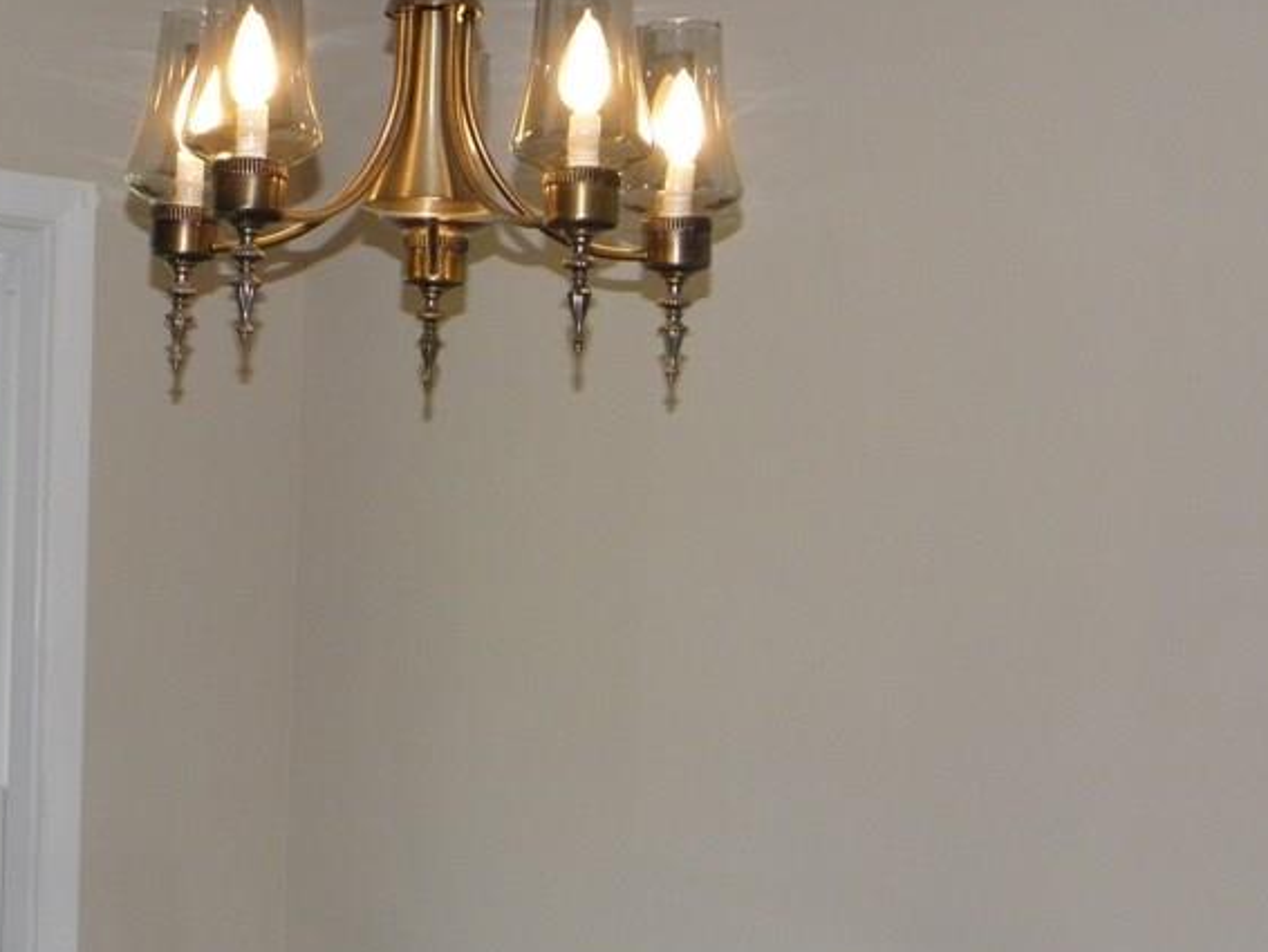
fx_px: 3115
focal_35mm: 85
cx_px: 253
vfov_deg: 17.2
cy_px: 800
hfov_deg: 22.7
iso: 250
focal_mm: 8.6
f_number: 3.9
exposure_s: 1/100
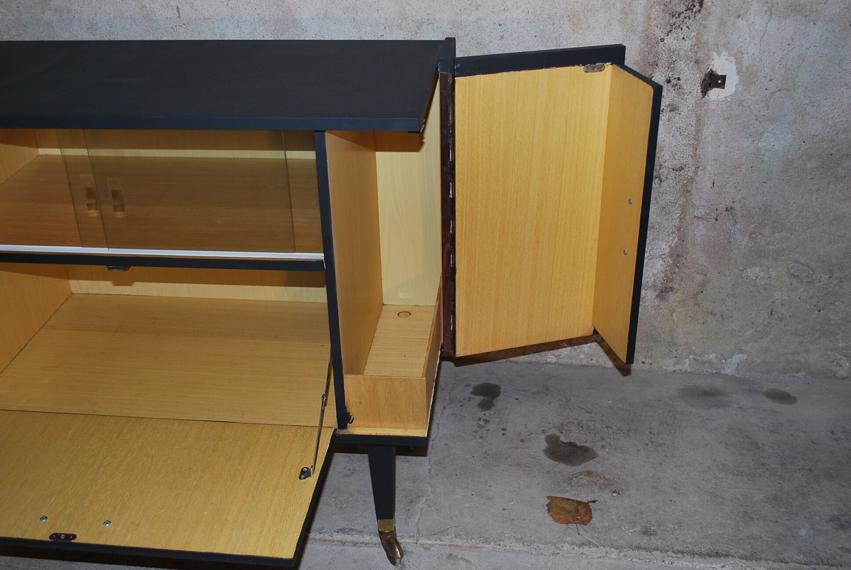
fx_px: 852
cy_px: 285
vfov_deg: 37.0
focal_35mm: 36
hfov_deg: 53.1
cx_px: 426
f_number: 4.2
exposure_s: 1/60
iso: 200
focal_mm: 24
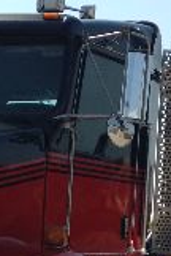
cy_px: 253
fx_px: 969
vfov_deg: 14.8
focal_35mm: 136
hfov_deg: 10.0
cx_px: 19
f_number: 2.4
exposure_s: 1/1938
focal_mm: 4.12
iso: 50
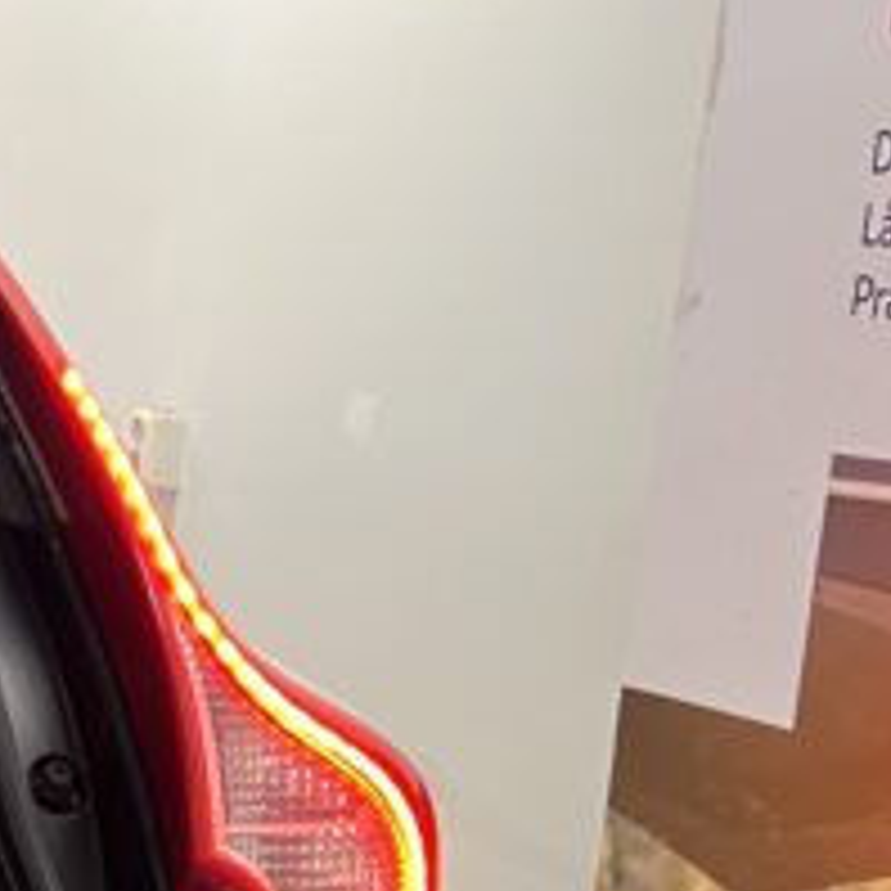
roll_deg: -0.9
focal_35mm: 93
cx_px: -904
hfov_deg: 15.1
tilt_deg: -13.0
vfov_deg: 18.4
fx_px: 2708
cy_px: 801
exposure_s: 1/50
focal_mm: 5.7
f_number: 1.5
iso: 320
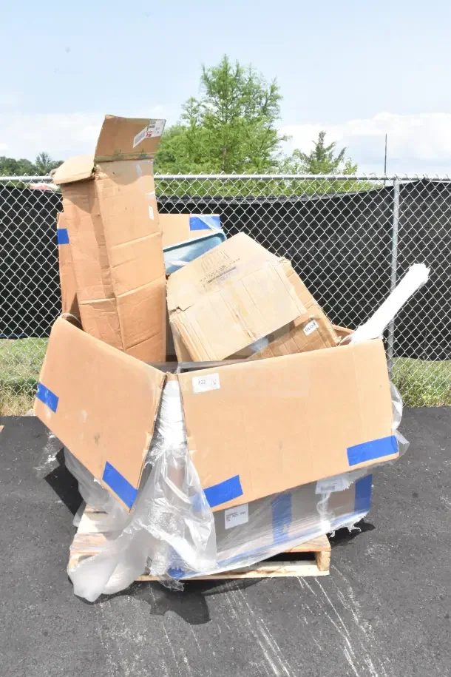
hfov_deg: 40.0
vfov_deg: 57.2
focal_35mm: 33
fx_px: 620
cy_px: 338
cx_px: 226
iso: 6400
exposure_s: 1/1600
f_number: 20
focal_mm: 22
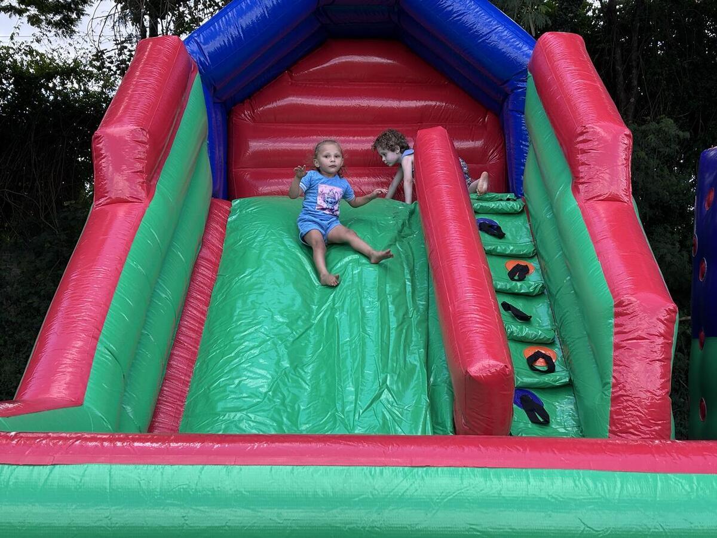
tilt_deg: +3.6
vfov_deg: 28.0
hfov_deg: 36.8
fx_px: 1077
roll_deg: +0.3
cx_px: 358
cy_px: 269
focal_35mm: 52
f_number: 1.6
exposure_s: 1/349
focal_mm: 5.96
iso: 32
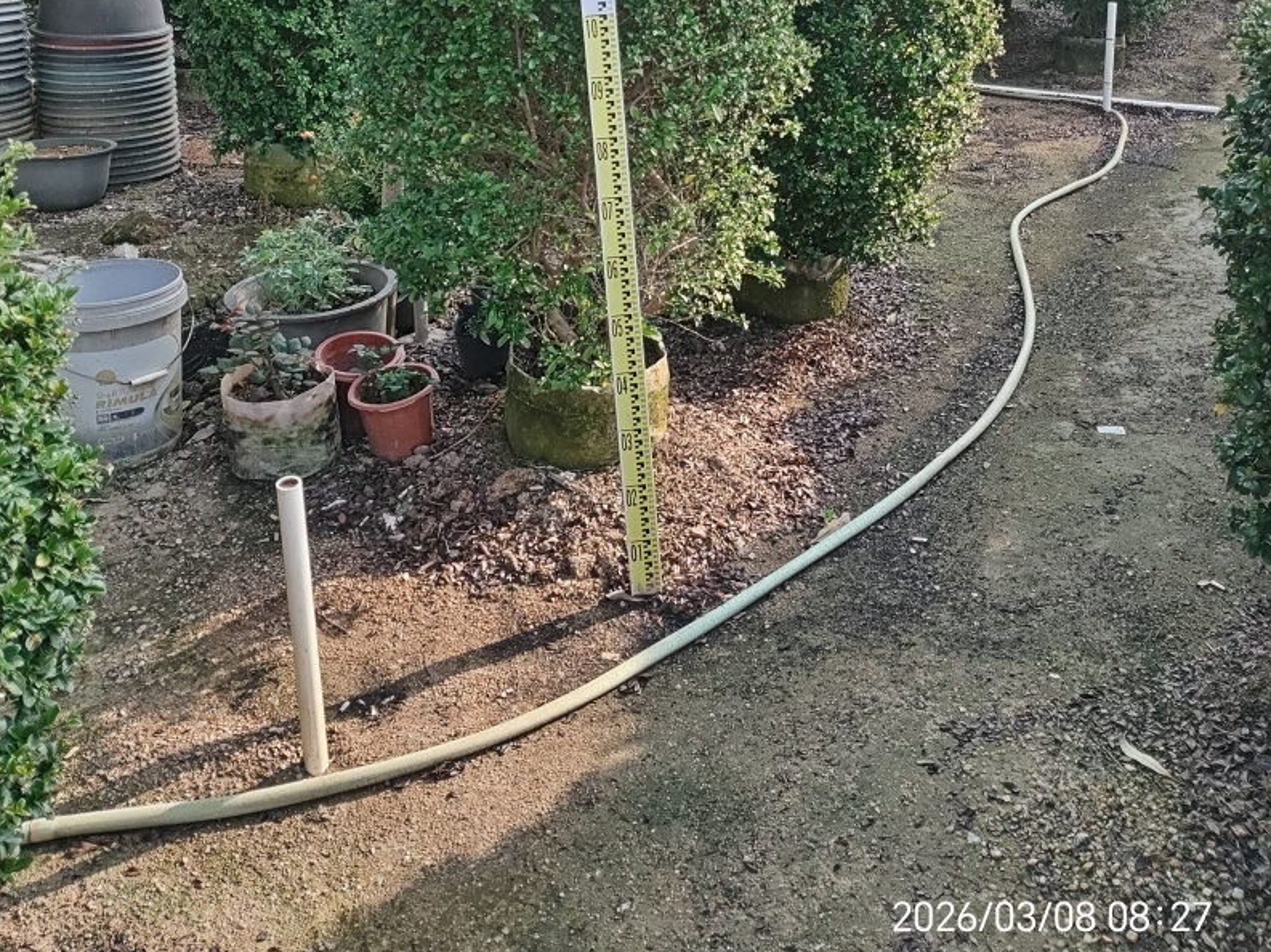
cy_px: 126
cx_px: 635
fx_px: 1285
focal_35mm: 35
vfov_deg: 38.3
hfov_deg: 52.6
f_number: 1.8
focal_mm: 4.26
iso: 100
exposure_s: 1/218
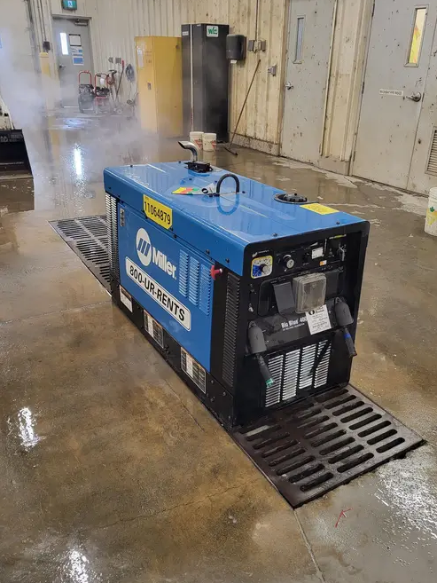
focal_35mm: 29
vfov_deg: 61.6
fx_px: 488
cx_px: 243
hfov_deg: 48.2
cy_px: 289
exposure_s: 1/40
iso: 200
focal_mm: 5.4
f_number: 1.8
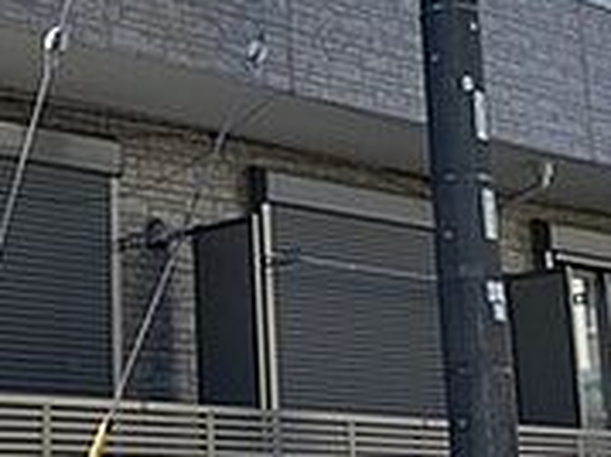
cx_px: 137
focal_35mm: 93
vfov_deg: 15.7
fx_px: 1640
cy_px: 78
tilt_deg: +17.1
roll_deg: +1.1
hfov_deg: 20.9
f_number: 1.8
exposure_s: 1/1447
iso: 25
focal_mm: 4.25
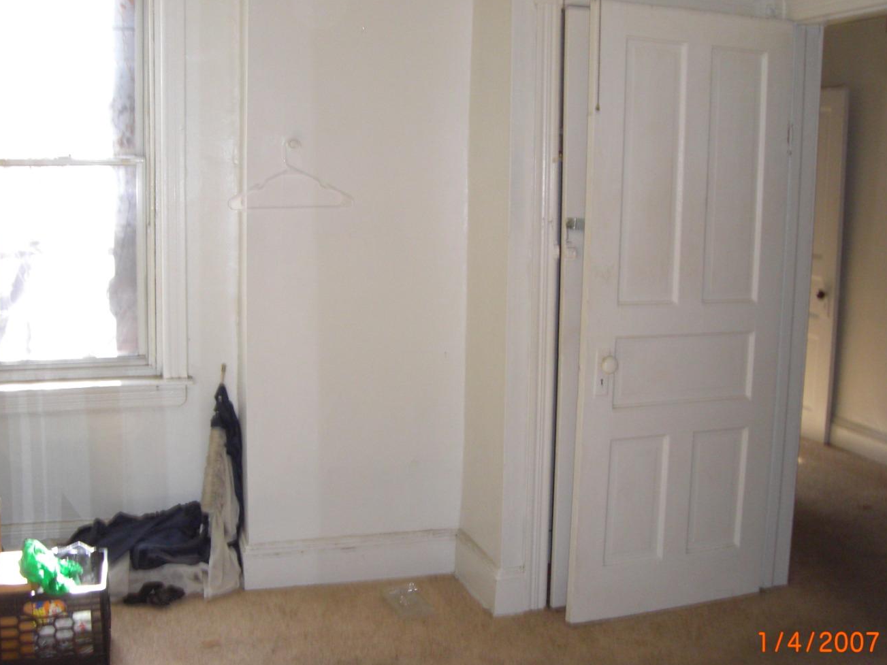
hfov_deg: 44.8
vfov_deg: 34.3
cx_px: 449
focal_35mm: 42
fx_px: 1076
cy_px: 351
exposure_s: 1/60
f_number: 2.7
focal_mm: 6.2
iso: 200
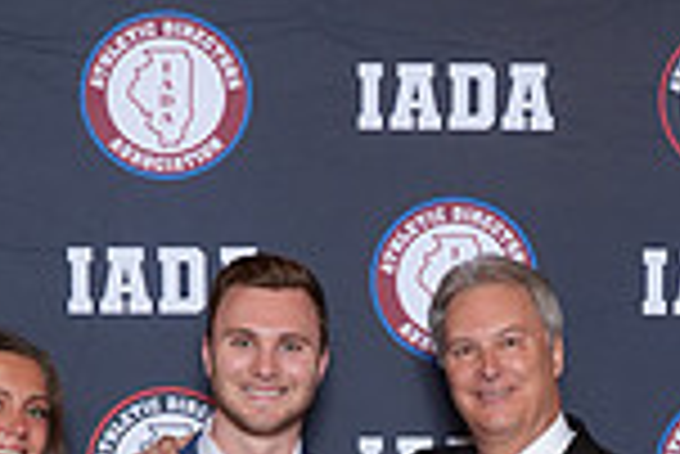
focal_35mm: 143
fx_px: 2704
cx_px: 423
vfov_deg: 9.0
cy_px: 930
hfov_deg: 14.3
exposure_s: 1/125
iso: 640
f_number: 8
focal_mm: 48
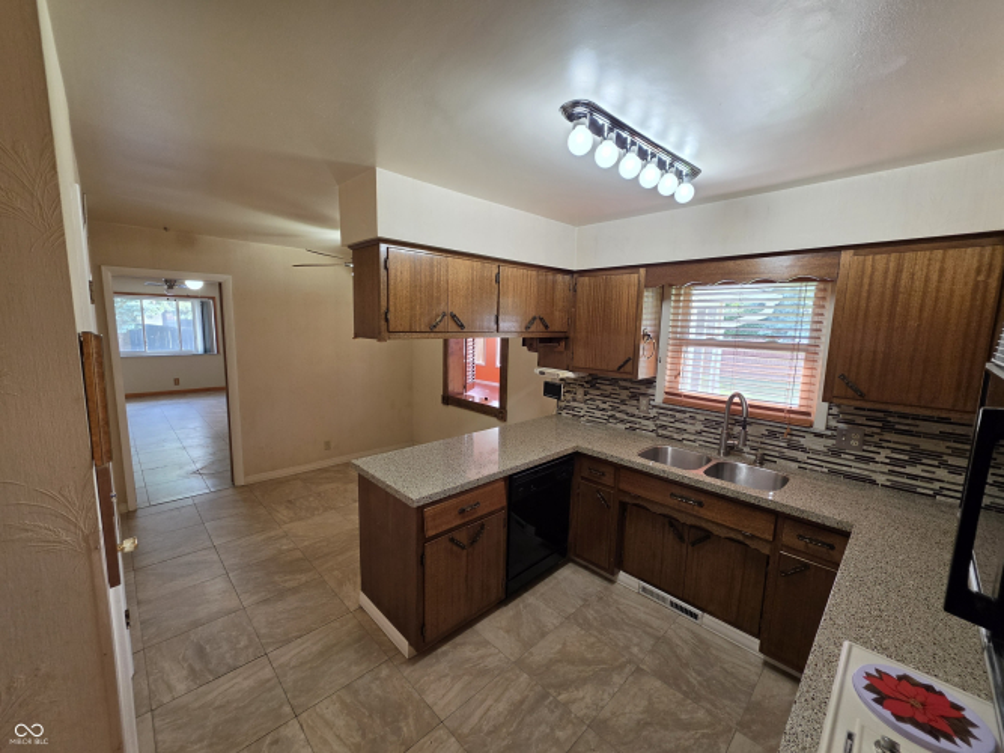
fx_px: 377
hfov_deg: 106.2
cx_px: 502
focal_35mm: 13
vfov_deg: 89.9
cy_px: 376
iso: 125
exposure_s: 1/120
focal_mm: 2.2
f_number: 1.9
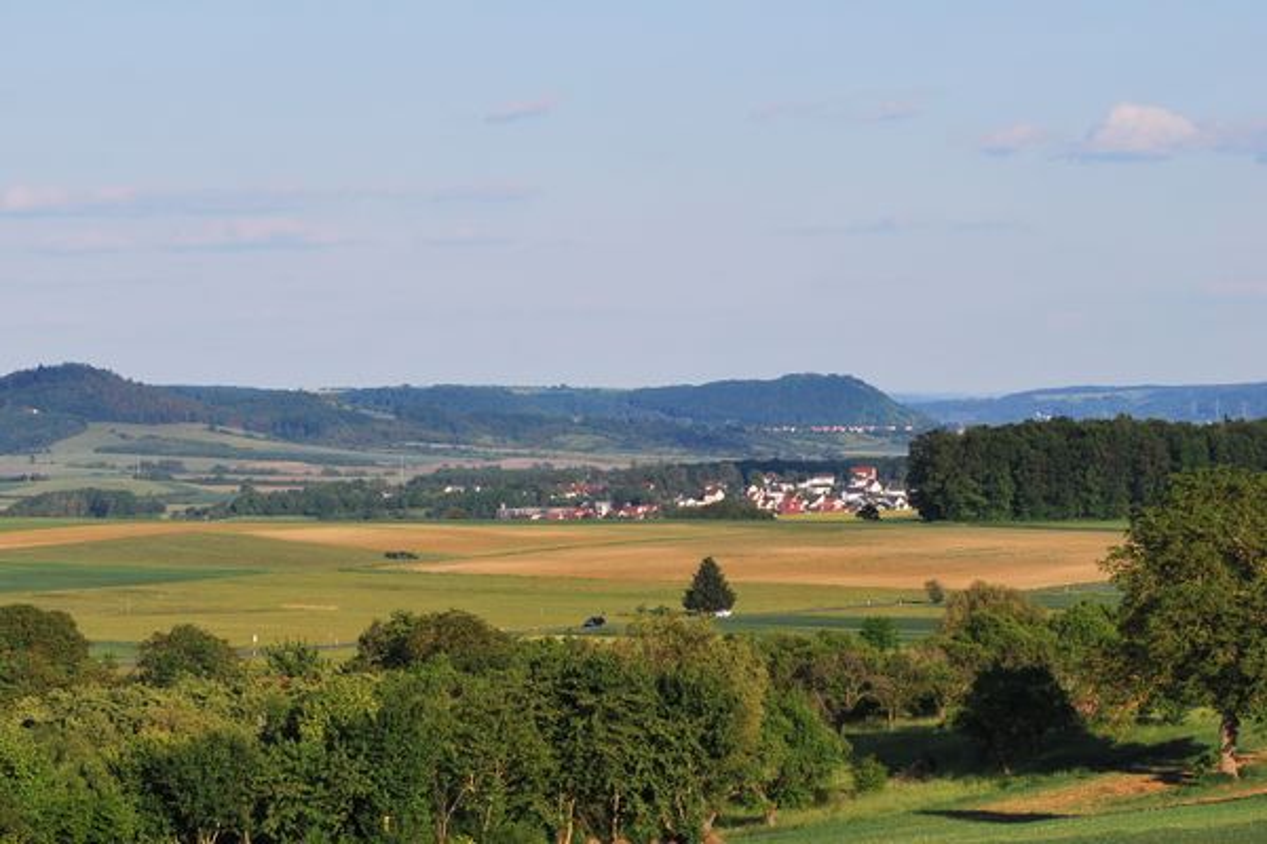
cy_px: 422
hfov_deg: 13.0
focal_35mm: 158
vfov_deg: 8.7
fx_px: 5543
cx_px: 634
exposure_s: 1/800
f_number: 7.1
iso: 200
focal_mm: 105
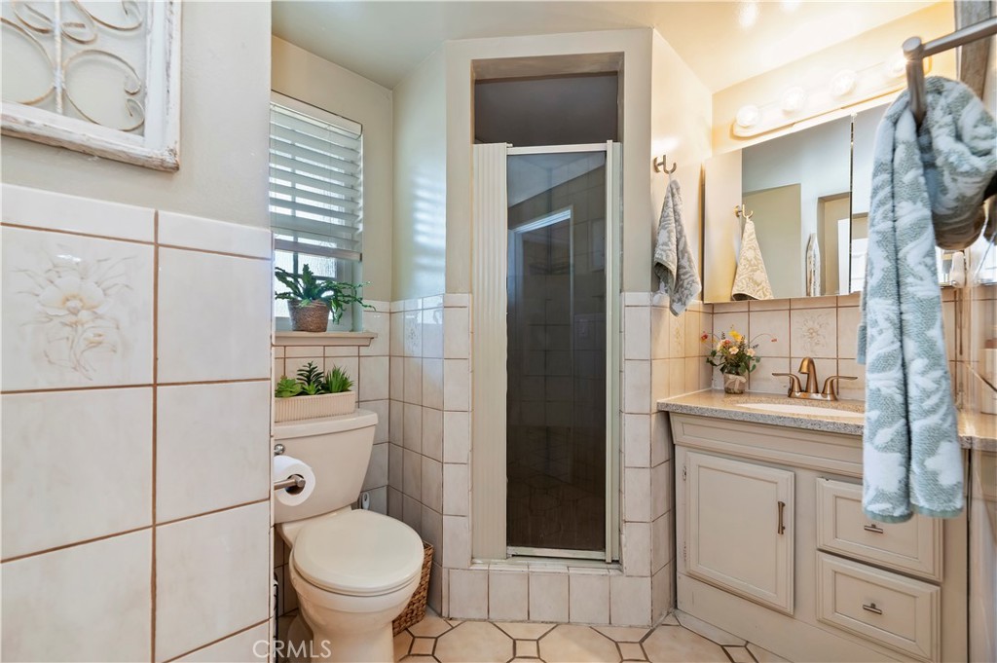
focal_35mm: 14
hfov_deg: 104.3
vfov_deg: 81.1
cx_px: 498
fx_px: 387
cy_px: 332
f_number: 10
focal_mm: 14
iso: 500
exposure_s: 1/2.5
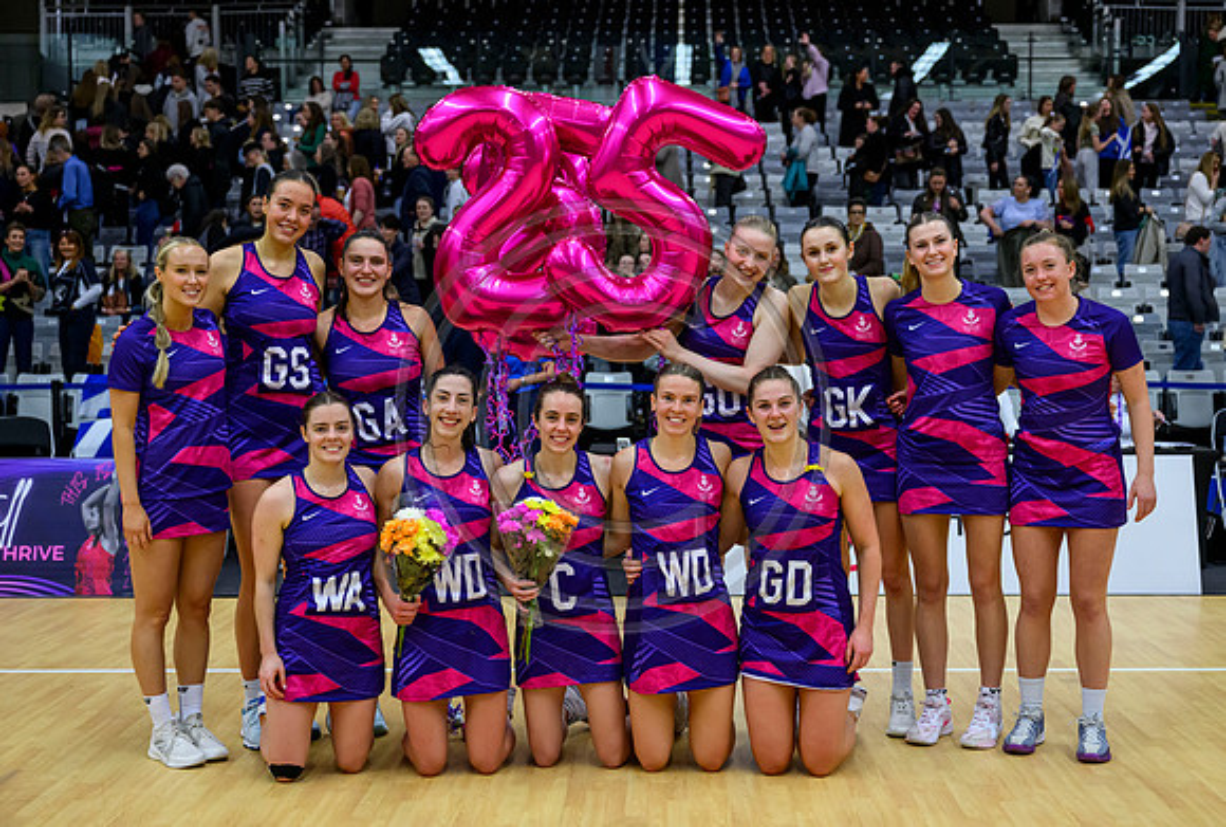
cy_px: 431
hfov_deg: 39.9
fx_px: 1690
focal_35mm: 49
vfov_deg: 27.5
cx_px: 653
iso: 4000
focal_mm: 46
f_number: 3.5
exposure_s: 1/800
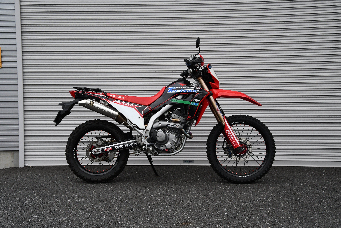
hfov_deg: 35.1
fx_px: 540
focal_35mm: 57
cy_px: 114
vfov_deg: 23.8
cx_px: 170
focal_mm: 38
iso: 800
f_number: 5
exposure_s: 1/4000
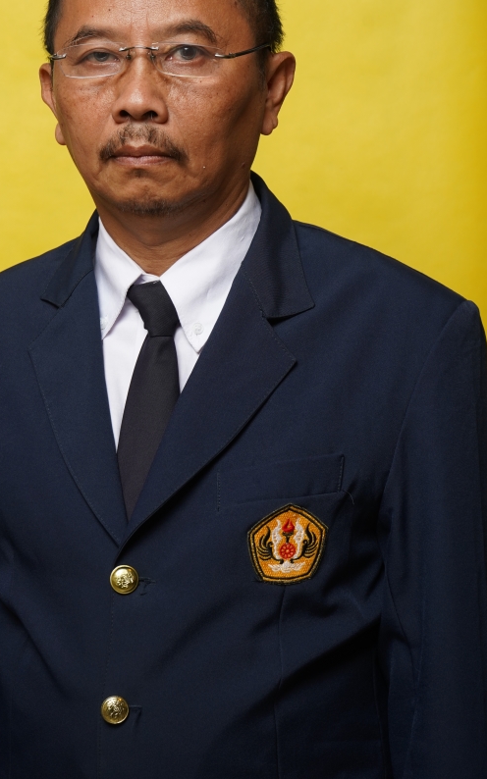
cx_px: 187
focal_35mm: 92
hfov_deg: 14.2
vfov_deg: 22.5
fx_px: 1954
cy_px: 318
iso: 500
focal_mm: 70
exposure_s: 1/200
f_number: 7.1
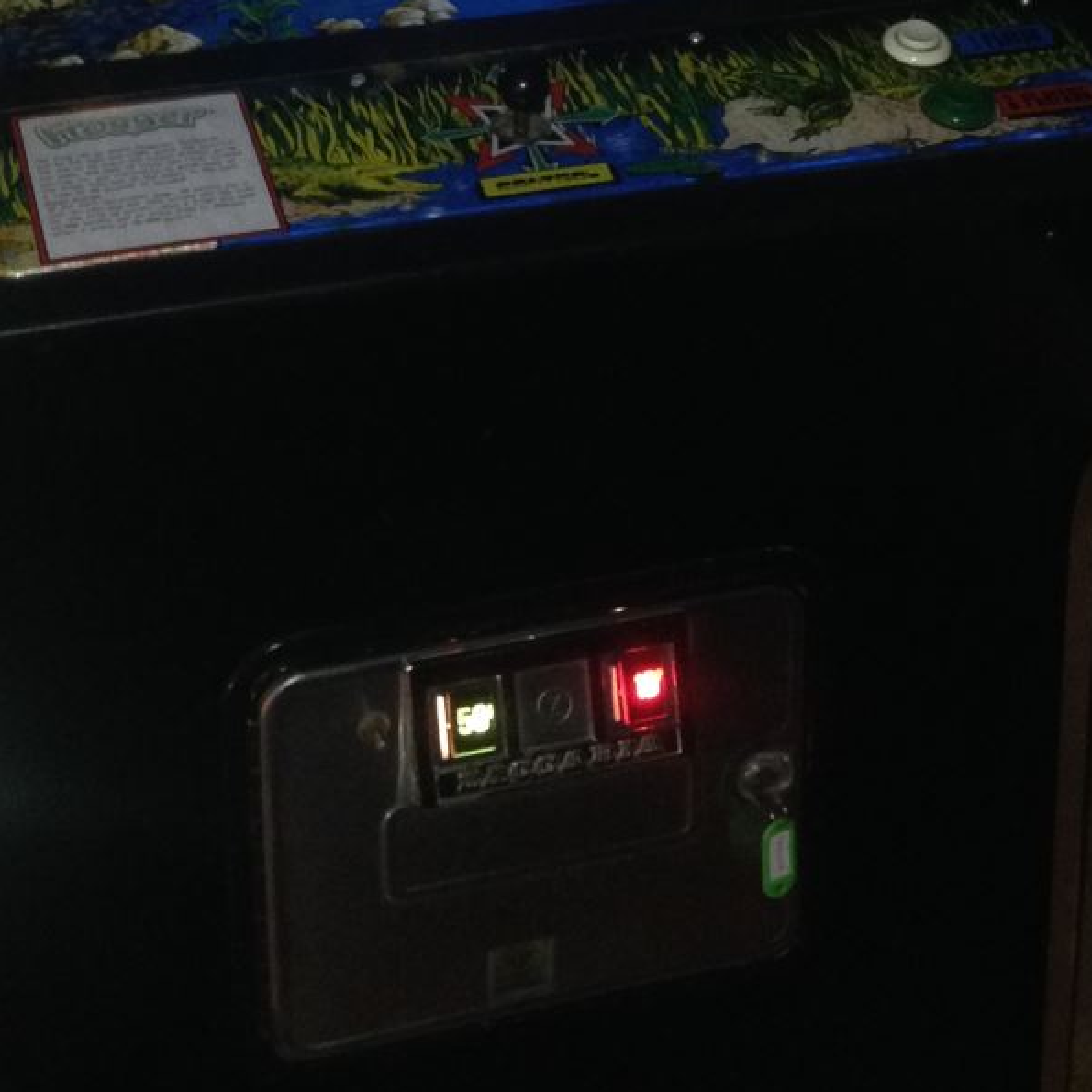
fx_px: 2855
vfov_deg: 20.7
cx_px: 562
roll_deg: -0.5
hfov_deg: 21.7
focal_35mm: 80
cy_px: -73
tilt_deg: -20.6
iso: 250
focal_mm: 4.12
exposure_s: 1/16
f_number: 2.4
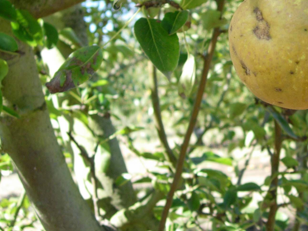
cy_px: 33
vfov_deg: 19.1
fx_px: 676
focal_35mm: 76
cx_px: 259
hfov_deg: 25.1
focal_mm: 7.8
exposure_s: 1/242
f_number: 2.8
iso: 64
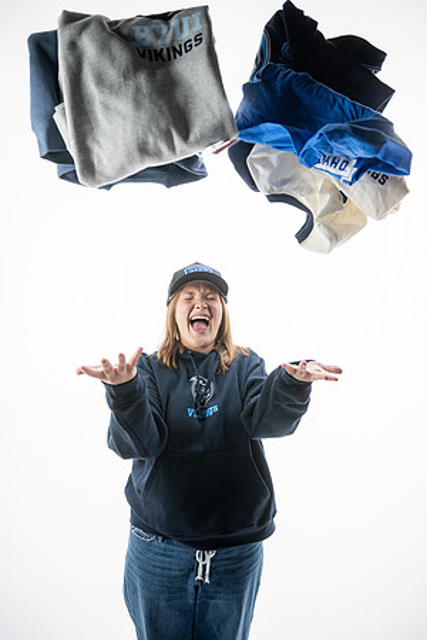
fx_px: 498
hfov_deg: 46.4
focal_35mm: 28
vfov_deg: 65.5
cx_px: 214
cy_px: 320
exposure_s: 1/400
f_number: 3.2
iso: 800
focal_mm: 28
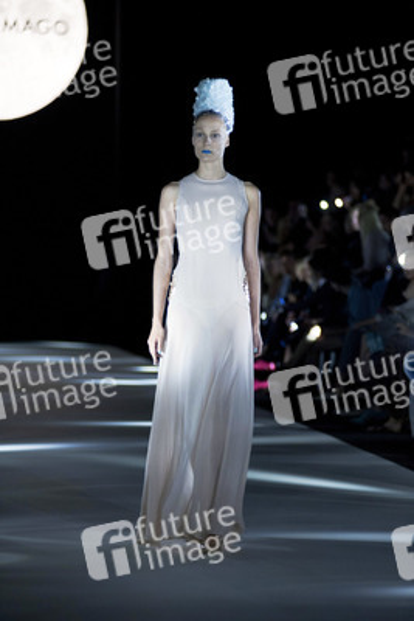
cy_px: 310
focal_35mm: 145
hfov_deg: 9.5
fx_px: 2499
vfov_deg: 14.1
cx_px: 207
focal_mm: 145
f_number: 3.2
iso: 2000
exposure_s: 1/100
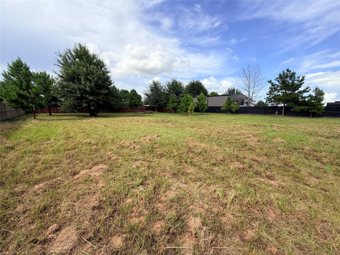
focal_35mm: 14
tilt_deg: -8.2
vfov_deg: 85.7
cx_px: 170
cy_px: 128
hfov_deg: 102.1
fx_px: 138
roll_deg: -0.9
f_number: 2.2
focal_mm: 2.22
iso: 25
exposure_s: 1/770
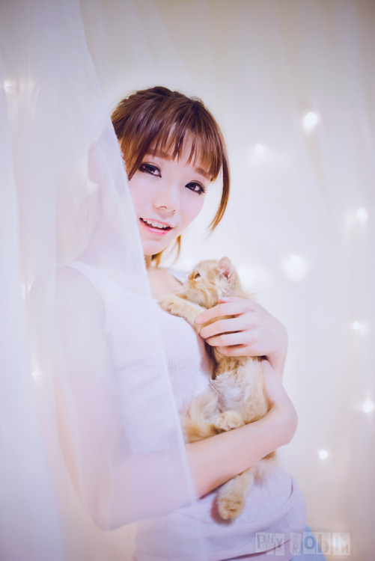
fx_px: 546
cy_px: 280
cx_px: 188
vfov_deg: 54.4
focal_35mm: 35
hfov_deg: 37.9
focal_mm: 35
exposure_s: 1/100
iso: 1000
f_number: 1.4
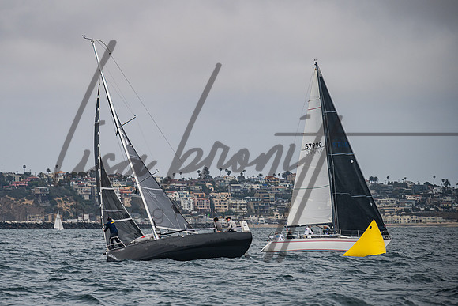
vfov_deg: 5.3
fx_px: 3303
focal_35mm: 260
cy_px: 158
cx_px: 175
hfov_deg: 7.9
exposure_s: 1/800
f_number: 6.3
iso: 160
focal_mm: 200
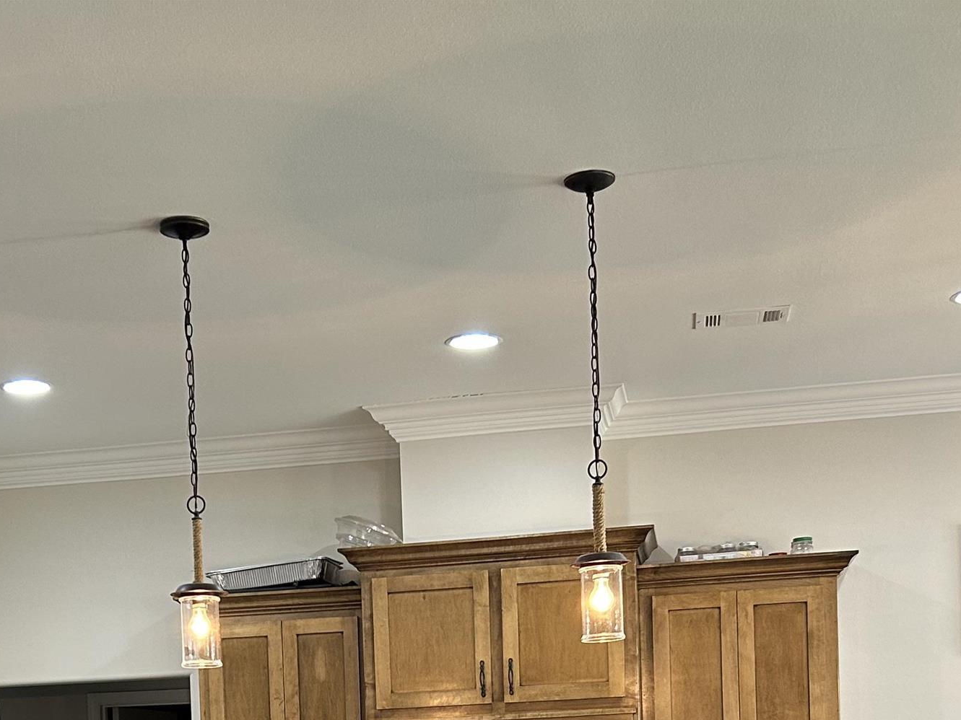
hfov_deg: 32.0
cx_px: 339
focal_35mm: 60
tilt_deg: -0.8
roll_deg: +2.4
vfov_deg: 22.7
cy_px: 830
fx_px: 1666
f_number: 1.5
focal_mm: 5.7
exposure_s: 1/60
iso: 125
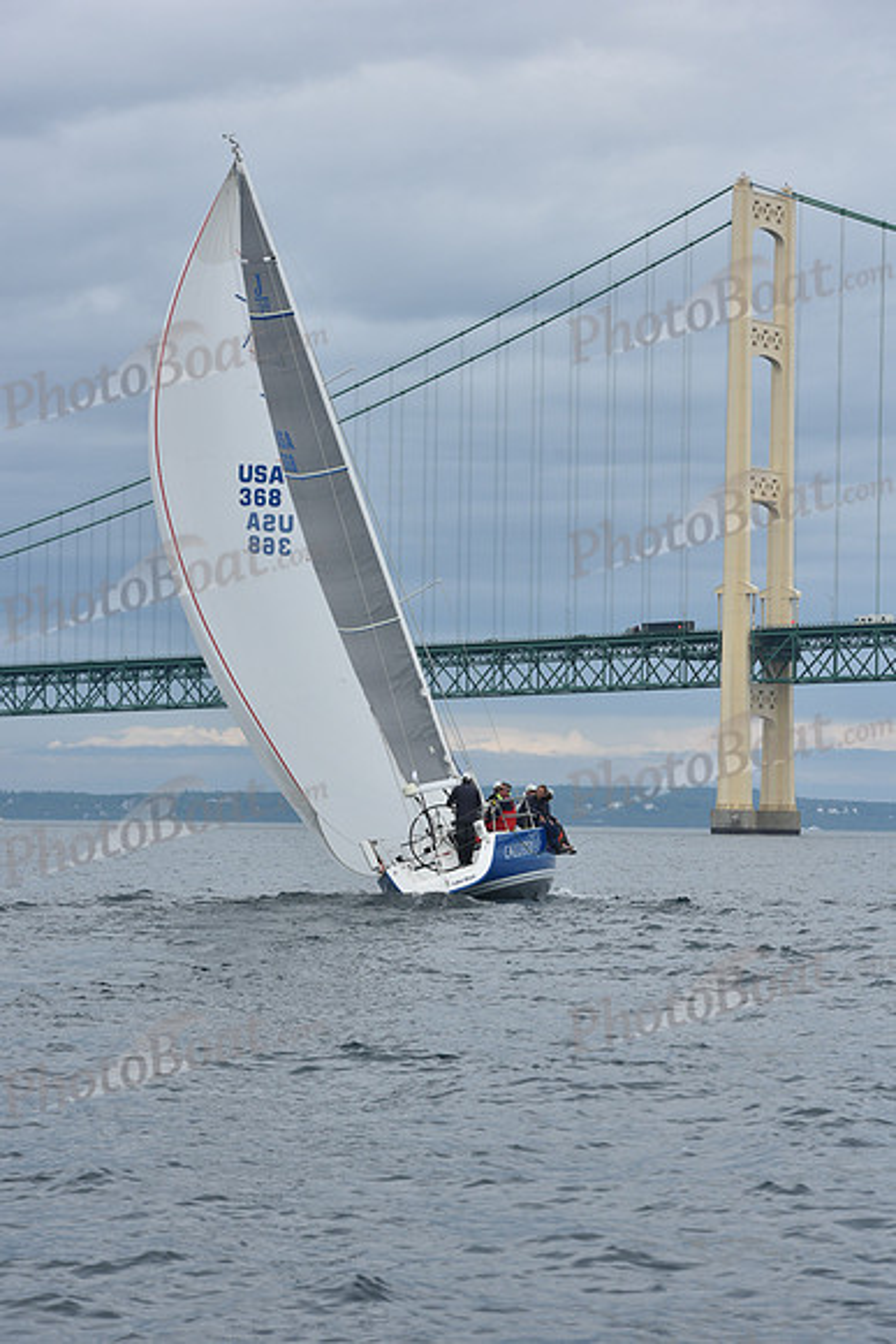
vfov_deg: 18.6
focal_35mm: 110
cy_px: 672
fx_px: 4104
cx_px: 448
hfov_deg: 12.5
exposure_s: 1/800
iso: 250
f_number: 10
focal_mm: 110
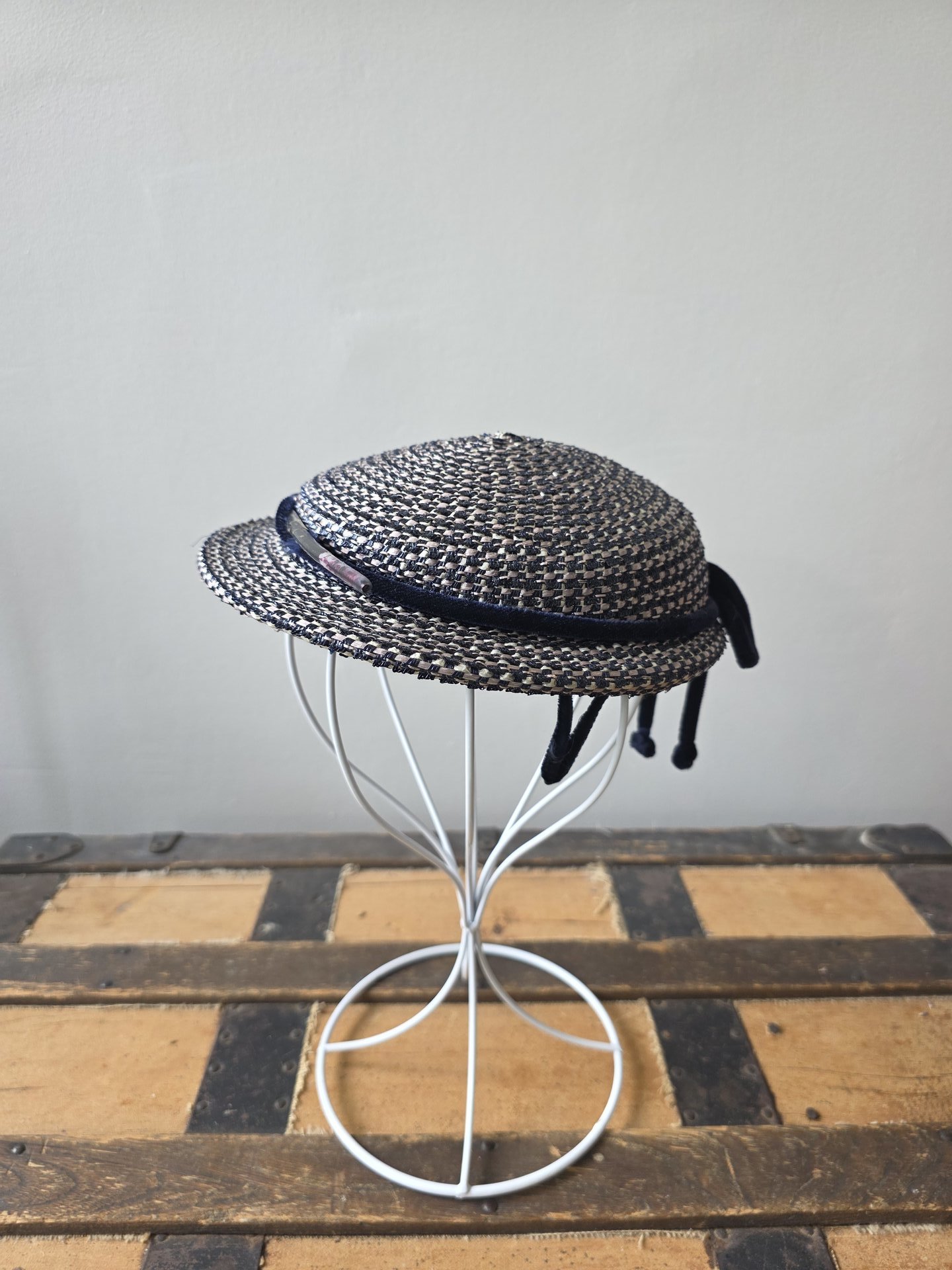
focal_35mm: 23
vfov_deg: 73.9
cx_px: 476
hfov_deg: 58.9
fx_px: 843
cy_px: 635
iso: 100
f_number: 1.7
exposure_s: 1/120
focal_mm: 6.3
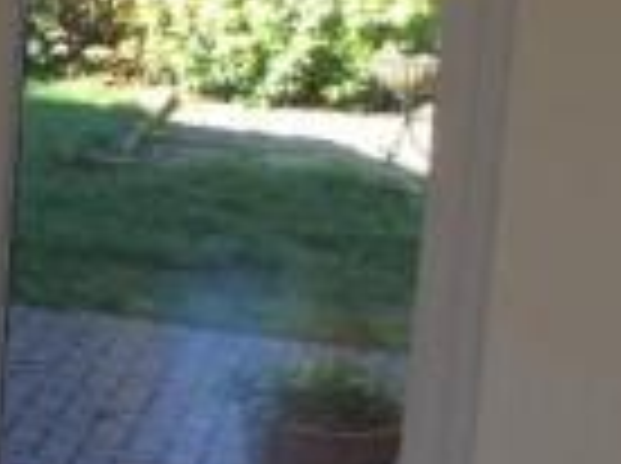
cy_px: 65
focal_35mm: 131
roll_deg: -1.9
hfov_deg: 12.9
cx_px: -659
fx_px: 2346
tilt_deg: -8.6
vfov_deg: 11.2
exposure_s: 1/120
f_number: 2.4
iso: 32
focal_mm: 3.3
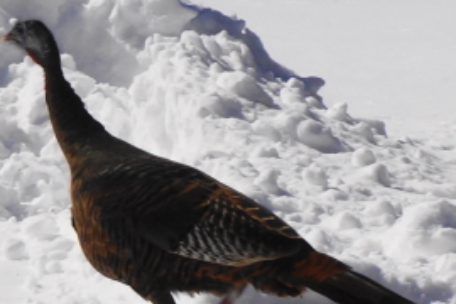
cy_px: -103
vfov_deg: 2.5
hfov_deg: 3.7
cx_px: -263
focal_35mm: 555
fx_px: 7029
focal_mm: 100
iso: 100
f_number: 11
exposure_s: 1/200
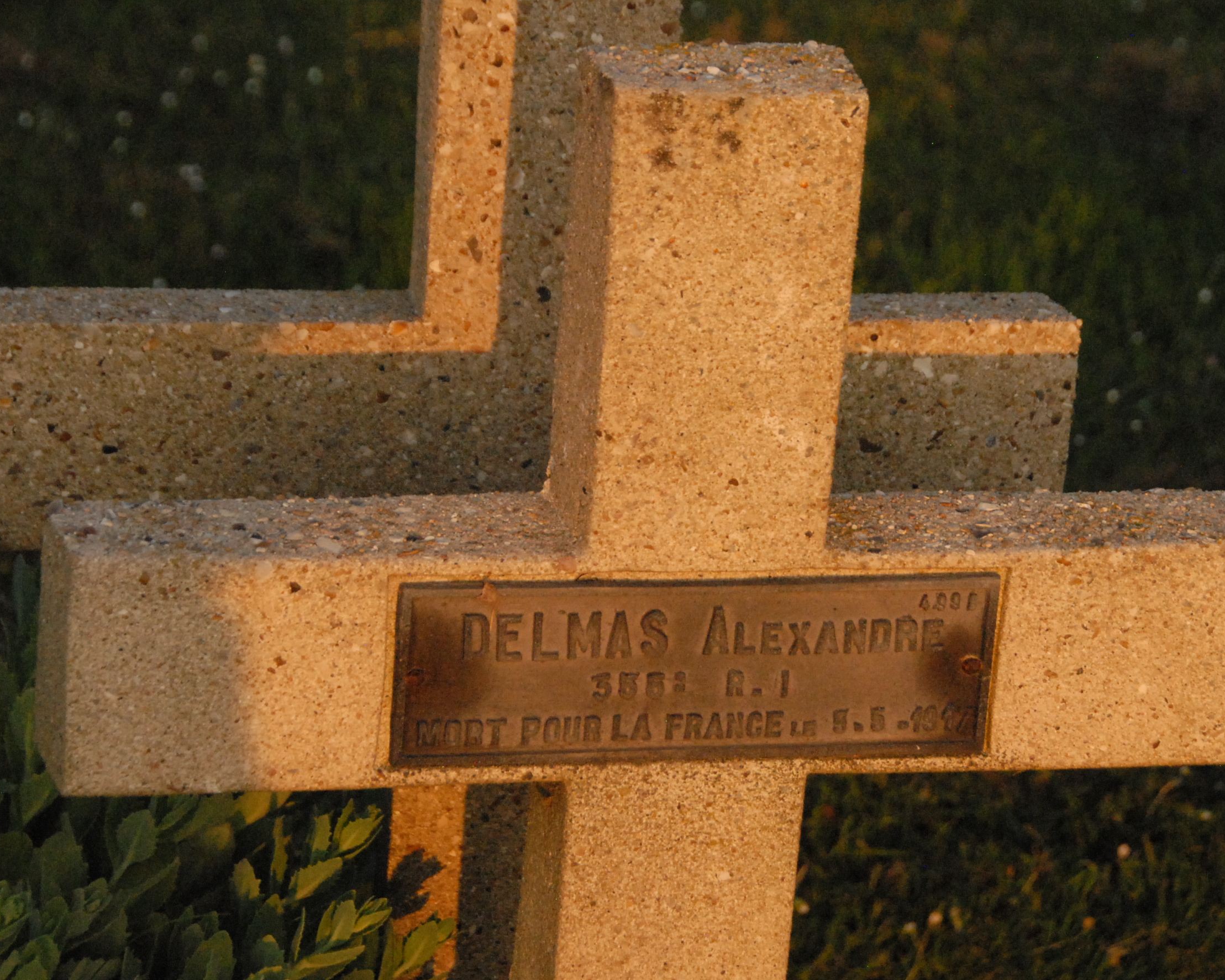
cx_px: 787
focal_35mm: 129
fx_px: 4677
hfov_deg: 14.9
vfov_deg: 12.0
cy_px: 527
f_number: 7.1
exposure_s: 1/1600
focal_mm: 70
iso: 1600
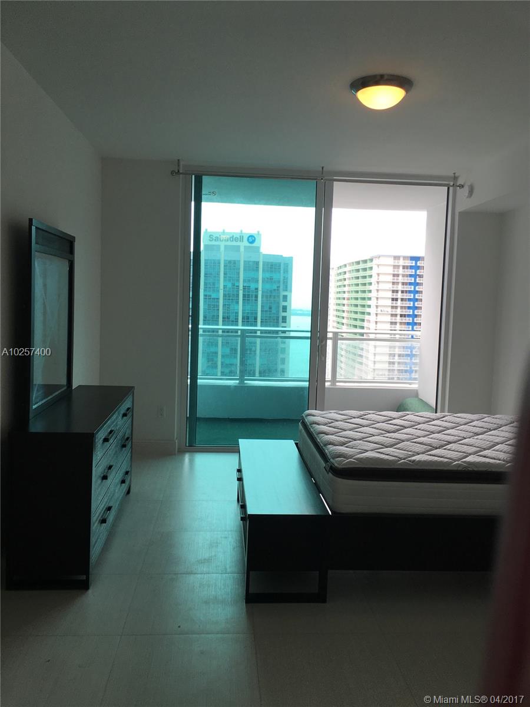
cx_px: 265
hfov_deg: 48.2
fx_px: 592
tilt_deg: -3.5
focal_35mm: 29
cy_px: 354
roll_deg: -1.5
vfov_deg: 61.7
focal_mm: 4.15
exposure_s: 1/120
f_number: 2.2
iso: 25
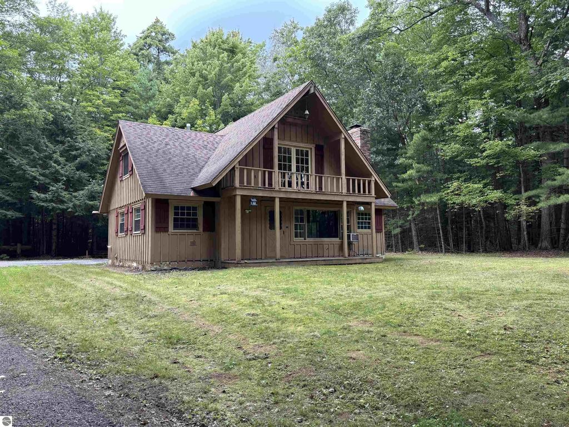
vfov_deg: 53.1
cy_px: 214
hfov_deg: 67.3
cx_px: 284
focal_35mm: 26
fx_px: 427
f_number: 1.6
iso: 125
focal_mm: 5.96
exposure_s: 1/114
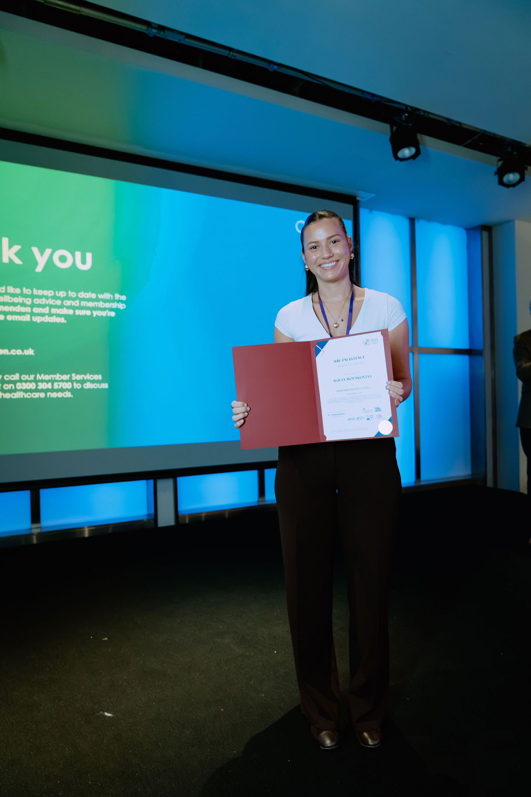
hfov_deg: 53.1
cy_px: 398
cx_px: 266
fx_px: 531
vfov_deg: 73.7
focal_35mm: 24
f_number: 2.8
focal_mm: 24
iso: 2500
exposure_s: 1/200
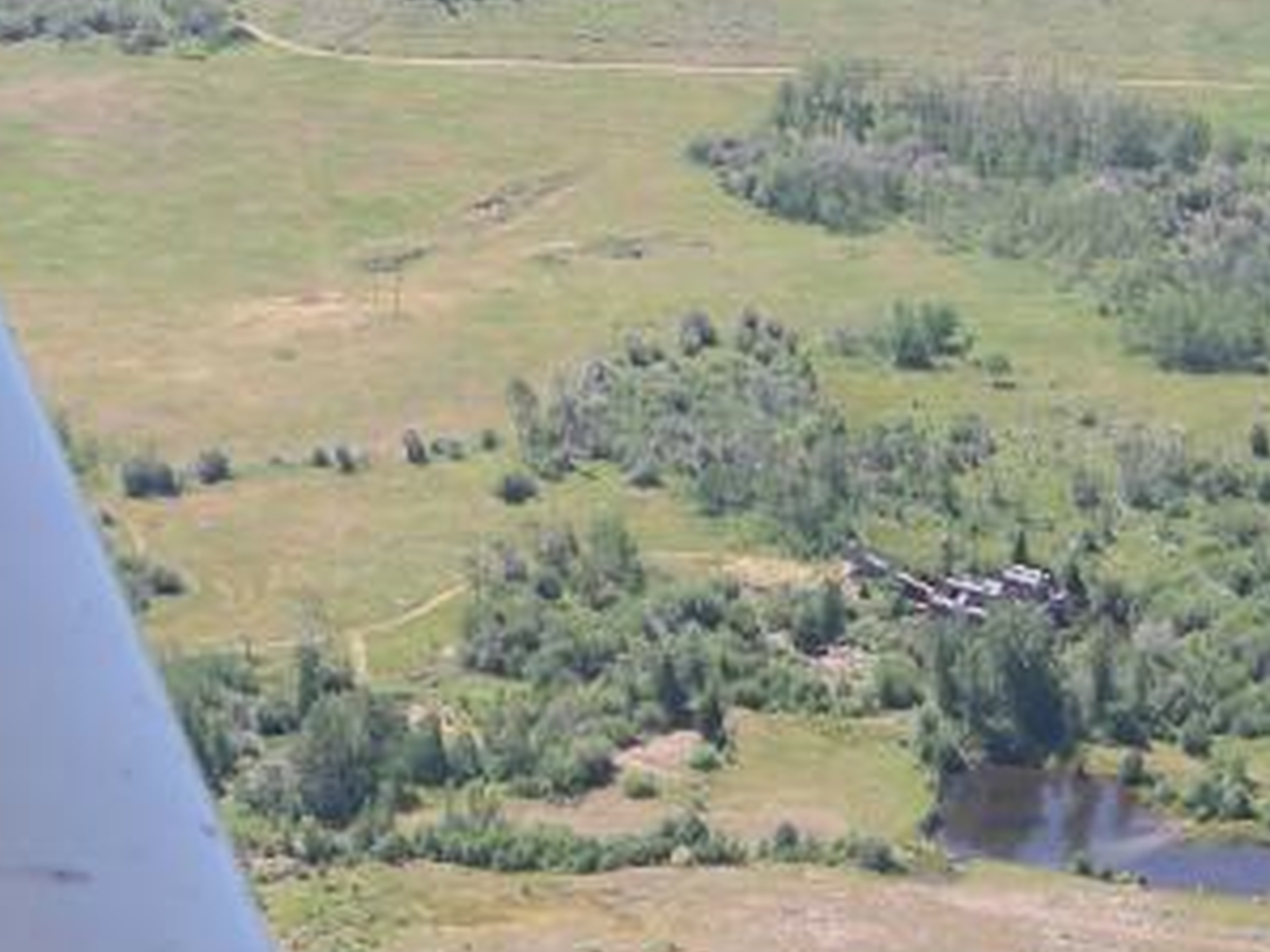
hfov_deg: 14.6
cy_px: 735
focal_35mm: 135
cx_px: 845
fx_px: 4951
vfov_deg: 10.9
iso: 64
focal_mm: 10.5
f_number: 3.7
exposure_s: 1/250
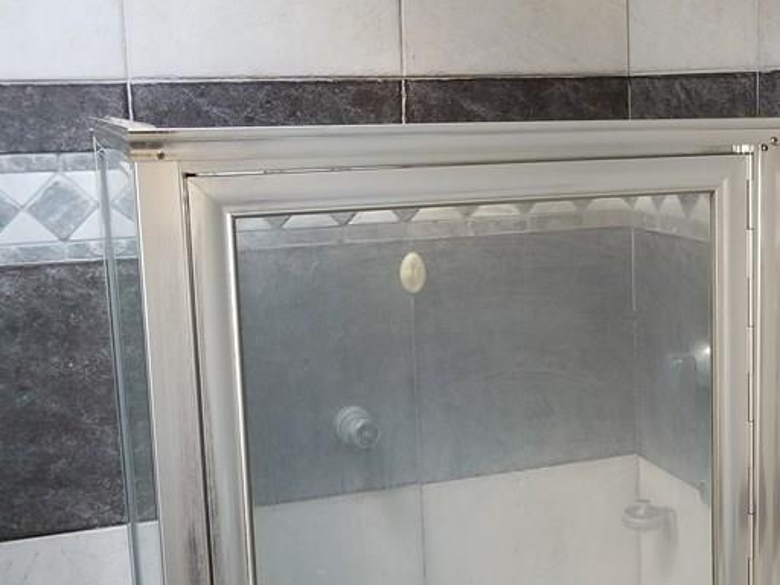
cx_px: 573
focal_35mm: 52
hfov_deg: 36.1
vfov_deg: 28.0
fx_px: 1172
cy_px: 334
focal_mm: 4.25
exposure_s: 1/22
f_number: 1.7
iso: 200
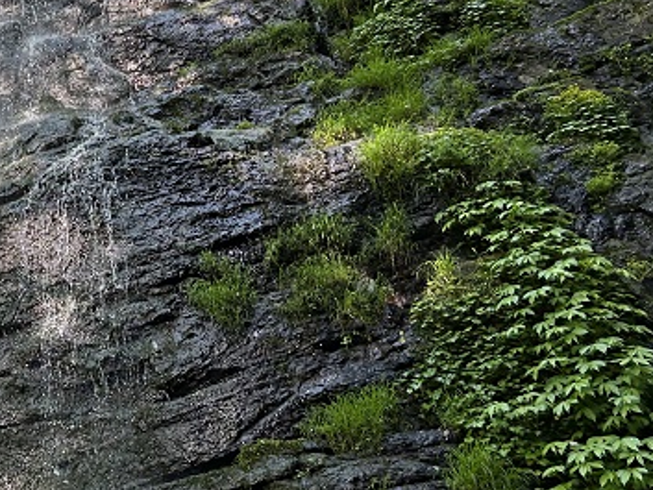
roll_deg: -0.1
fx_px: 1132
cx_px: -55
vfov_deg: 24.3
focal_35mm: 60
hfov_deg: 29.2
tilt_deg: +34.3
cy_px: 145
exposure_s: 1/401
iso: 50
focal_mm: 5.7
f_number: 1.5
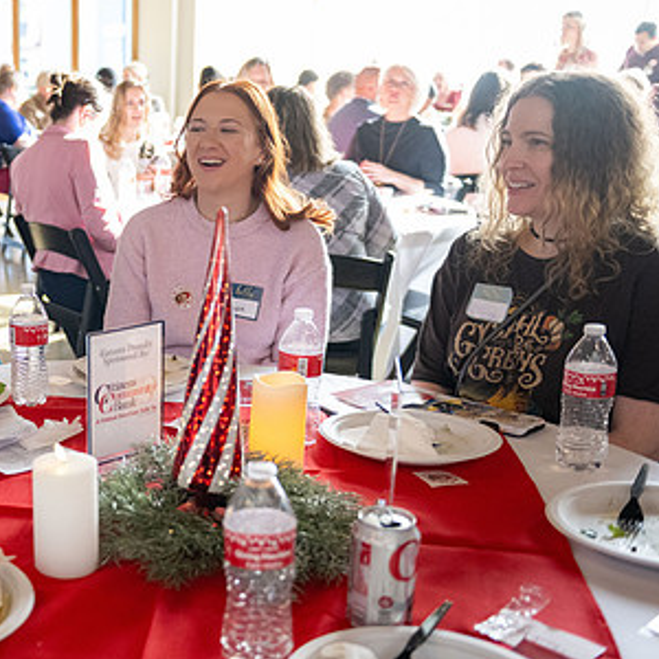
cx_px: 51
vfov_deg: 33.4
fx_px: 1098
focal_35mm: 51
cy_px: 348
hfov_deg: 31.6
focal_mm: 31
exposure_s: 1/320
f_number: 2.8
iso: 2500
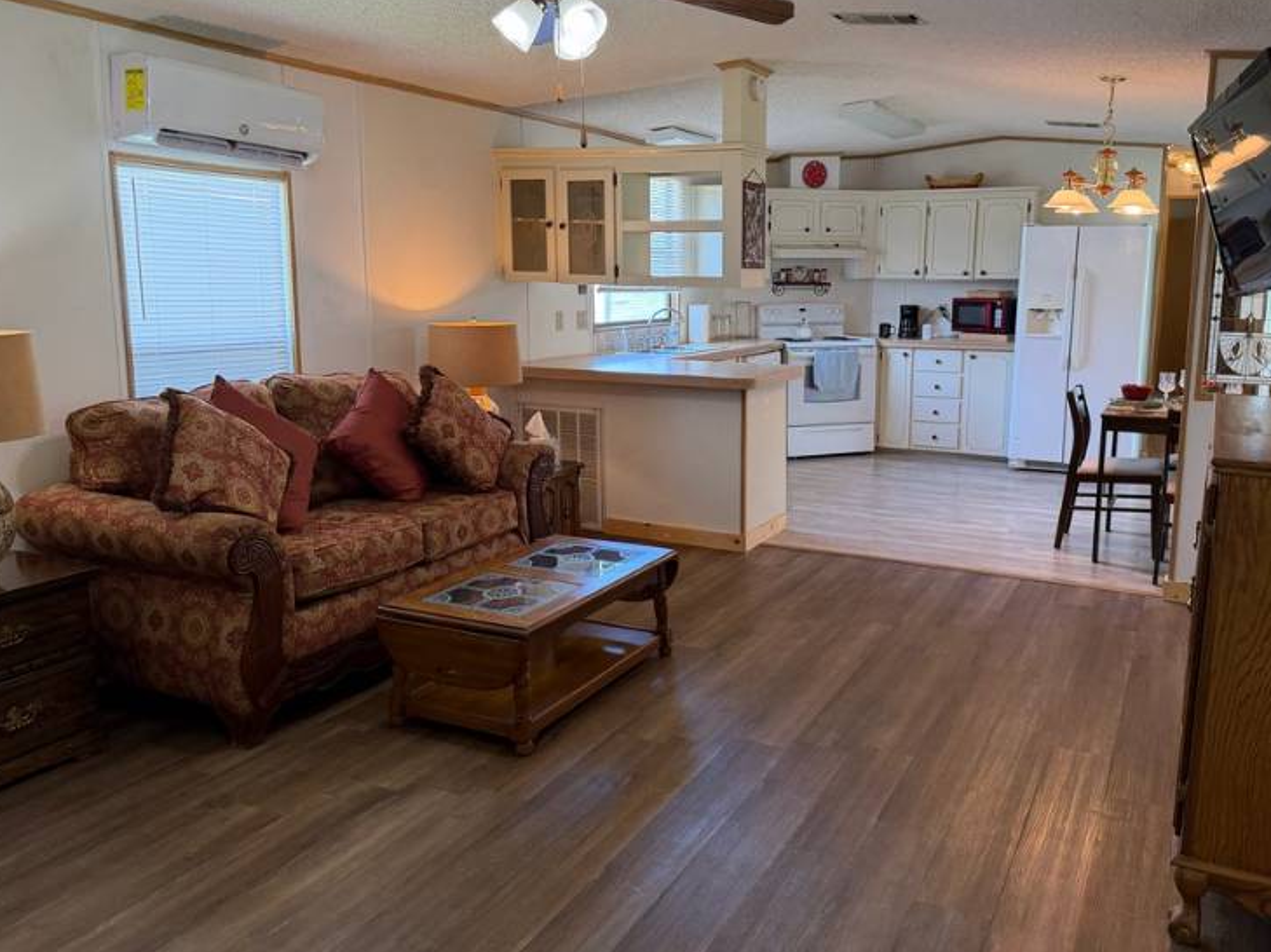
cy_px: 447
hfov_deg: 63.2
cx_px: 729
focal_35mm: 28
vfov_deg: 49.7
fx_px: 1028
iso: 200
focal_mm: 6.76
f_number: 1.78
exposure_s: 1/120
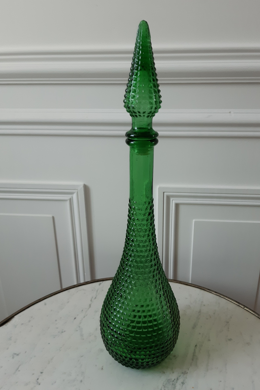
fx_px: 303
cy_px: 199
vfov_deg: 65.5
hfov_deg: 46.4
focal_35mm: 28
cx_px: 137
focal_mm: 3.92
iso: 100
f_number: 1.7
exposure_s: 1/60
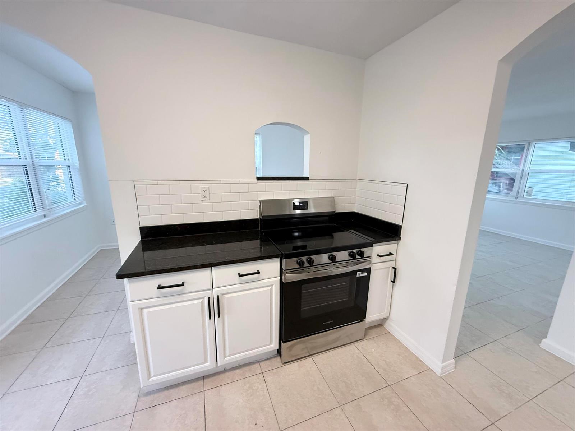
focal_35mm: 14
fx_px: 233
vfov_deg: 85.7
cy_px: 216
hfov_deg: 102.1
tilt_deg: -11.9
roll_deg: -1.9
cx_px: 288
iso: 320
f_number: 2.2
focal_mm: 2.22
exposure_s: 1/120
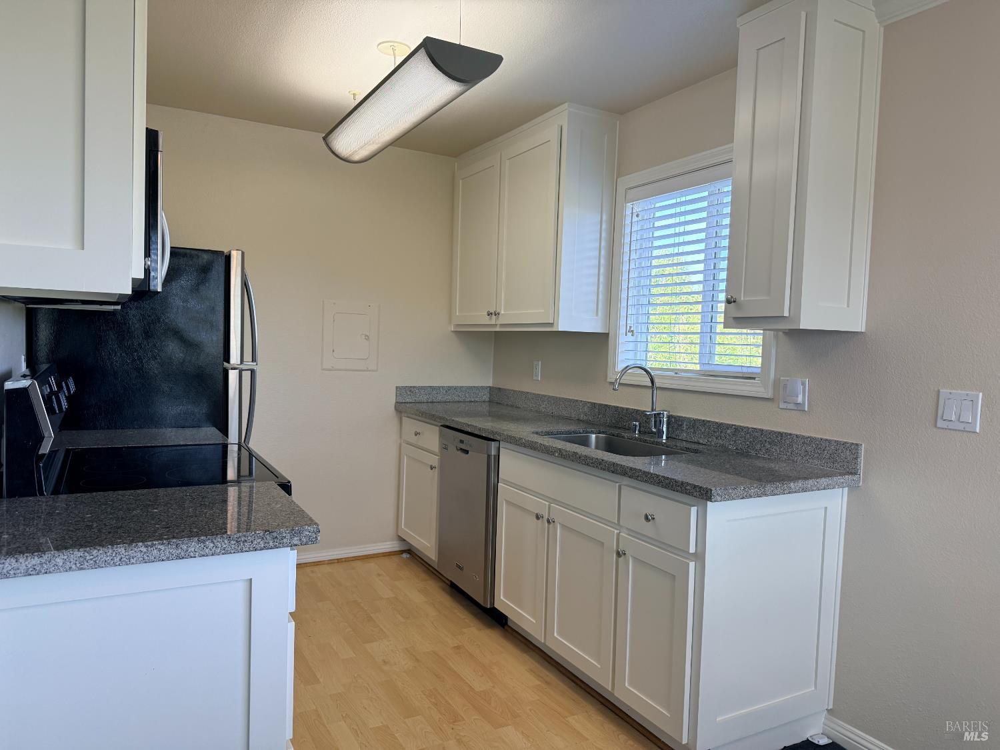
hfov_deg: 71.6
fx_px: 693
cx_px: 500
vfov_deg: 56.8
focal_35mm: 24
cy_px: 375
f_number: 1.78
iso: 125
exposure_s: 1/230
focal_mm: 6.76
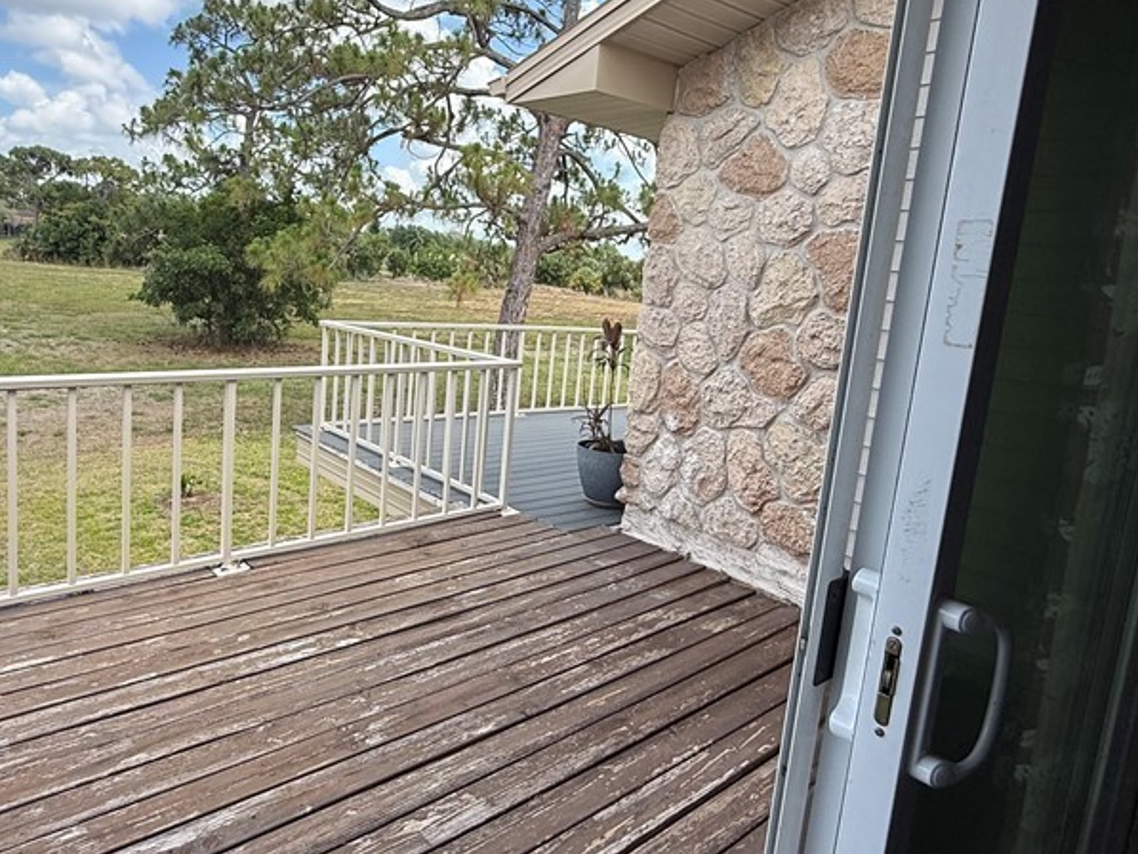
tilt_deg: -6.7
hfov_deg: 71.2
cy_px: 362
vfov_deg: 56.6
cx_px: 488
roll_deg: -6.1
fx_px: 789
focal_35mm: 24
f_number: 2.2
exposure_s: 1/1017
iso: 64
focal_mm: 2.22
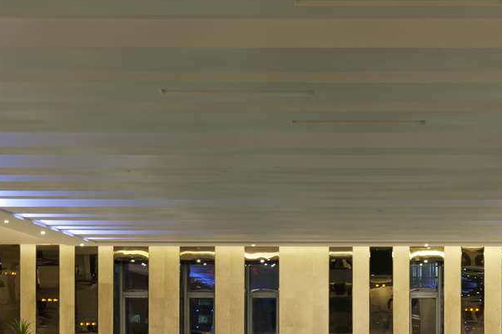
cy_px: 327
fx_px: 1032
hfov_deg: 27.2
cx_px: 318
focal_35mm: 74
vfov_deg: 18.0
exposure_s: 2
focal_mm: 30
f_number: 11
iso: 200
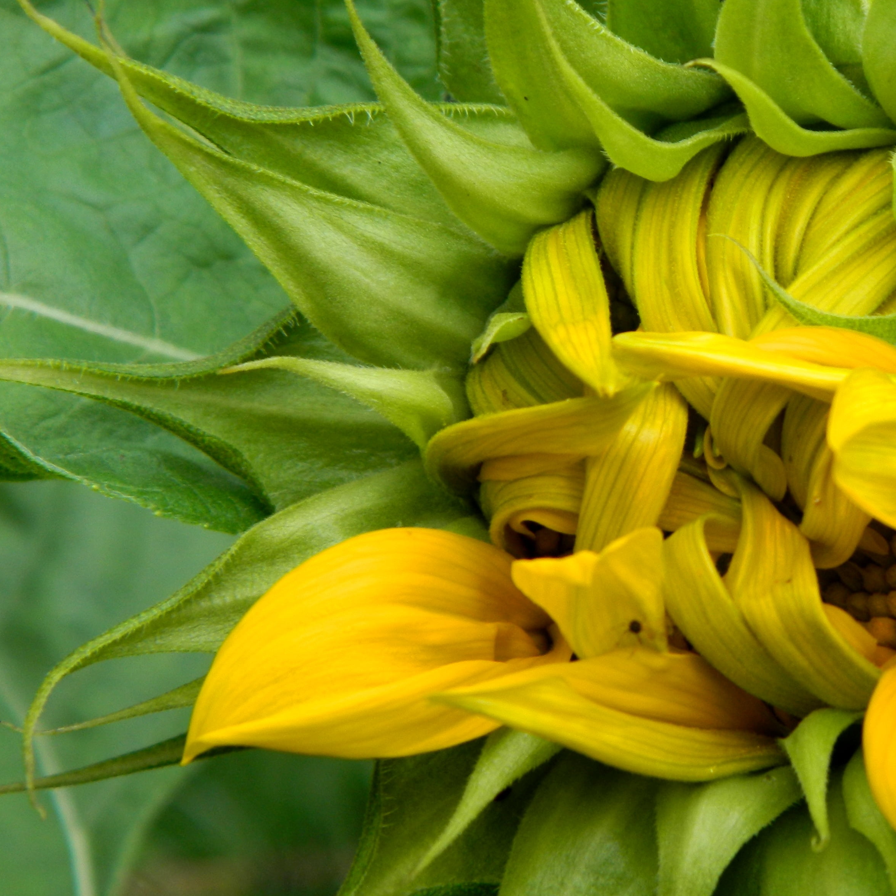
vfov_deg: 10.4
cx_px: 783
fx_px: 4920
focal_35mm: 168
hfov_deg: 10.4
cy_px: 381
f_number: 4.5
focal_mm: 18.6
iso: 80
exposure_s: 1/200
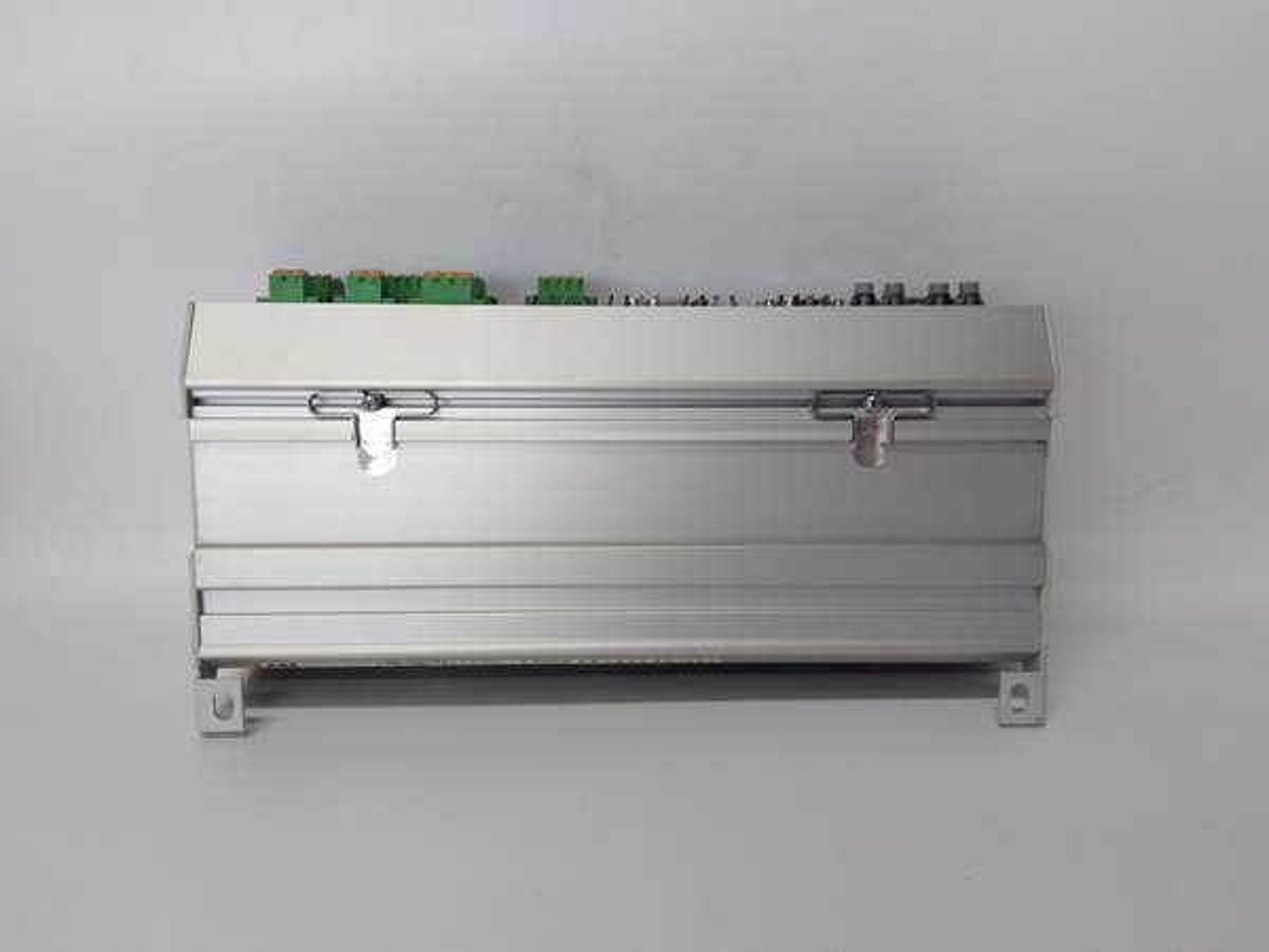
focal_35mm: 27
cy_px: 476
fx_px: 990
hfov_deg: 65.3
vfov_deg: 51.4
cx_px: 634
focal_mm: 3.79
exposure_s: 1/50
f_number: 2
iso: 131
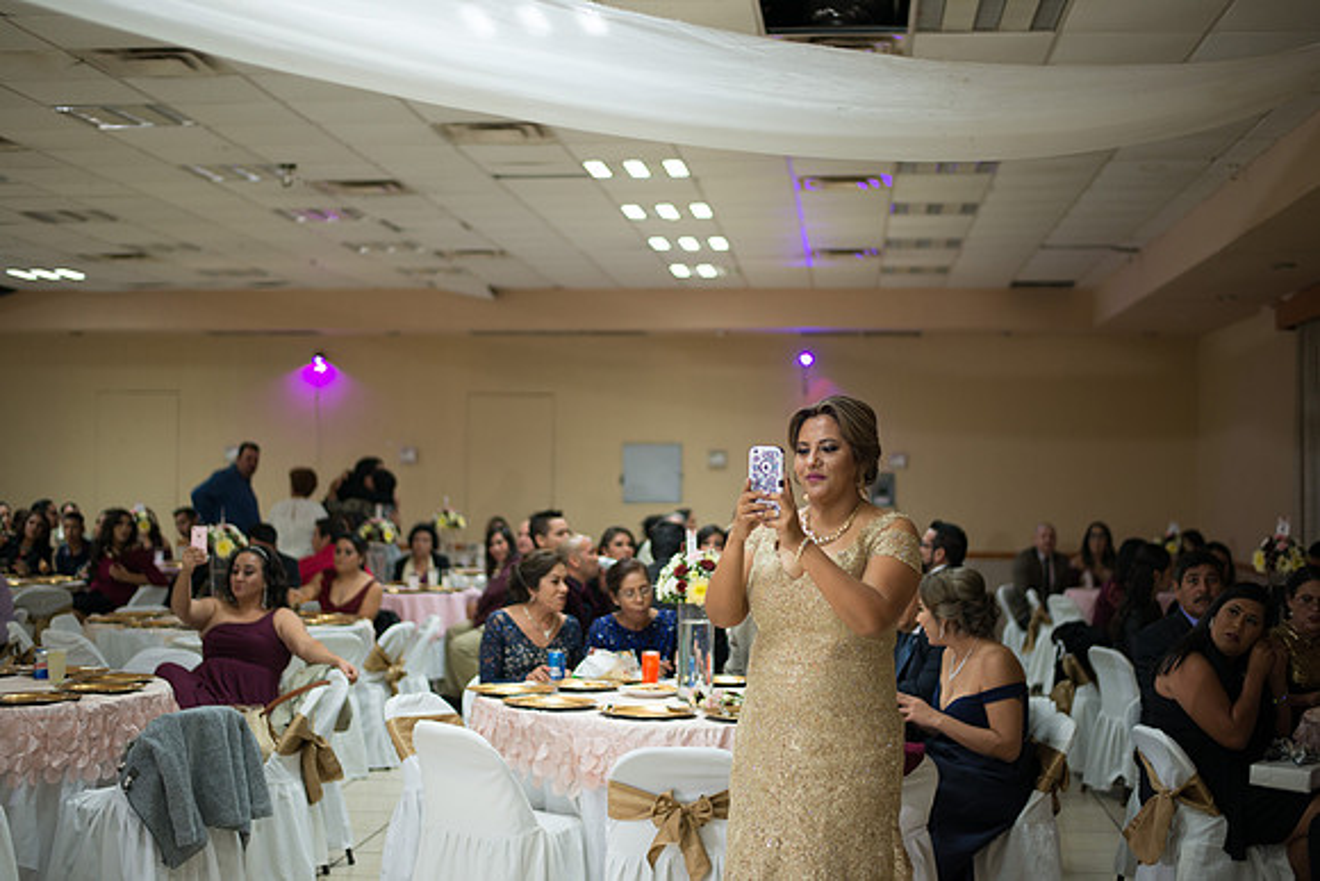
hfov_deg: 39.6
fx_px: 1834
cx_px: 660
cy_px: 440
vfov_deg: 27.0
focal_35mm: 50
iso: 800
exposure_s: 1/125
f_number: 1.8
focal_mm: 50
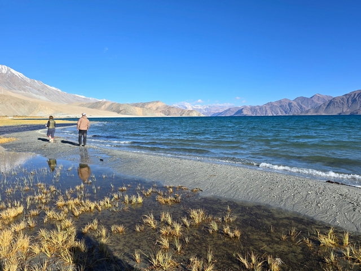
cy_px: 136
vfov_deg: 58.9
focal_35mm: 23
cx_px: 180
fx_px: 240
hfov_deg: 73.9
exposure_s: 1/775
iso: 12
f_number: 1.7
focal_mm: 6.3
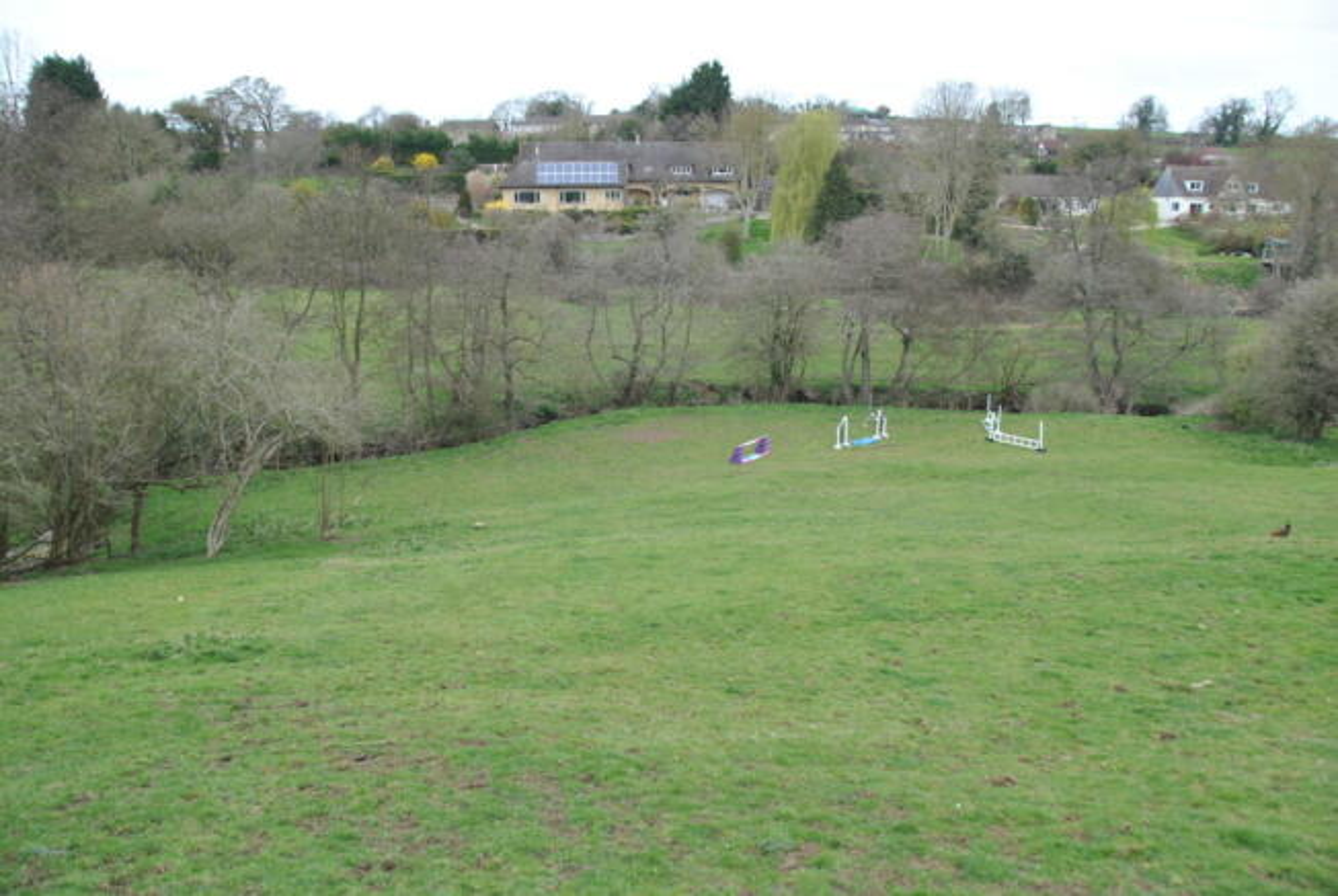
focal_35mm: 27
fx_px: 1005
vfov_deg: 48.1
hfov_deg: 67.3
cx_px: 669
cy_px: 448
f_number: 5.6
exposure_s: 1/125
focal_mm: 18
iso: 100
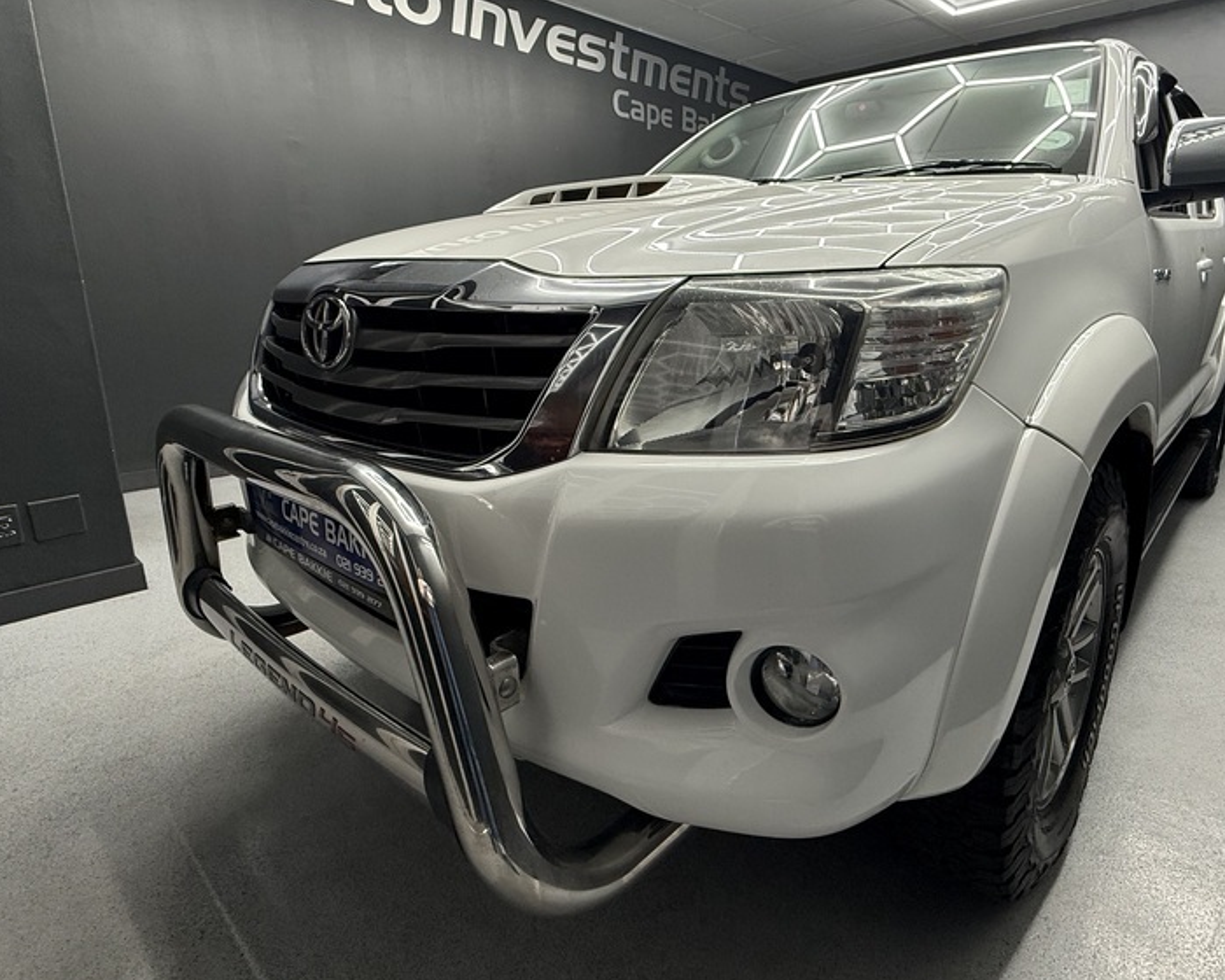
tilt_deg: -11.5
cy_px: 444
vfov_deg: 68.0
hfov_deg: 79.8
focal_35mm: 20
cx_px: 707
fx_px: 725
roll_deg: -0.1
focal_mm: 2.22
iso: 160
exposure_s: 1/99
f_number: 2.2
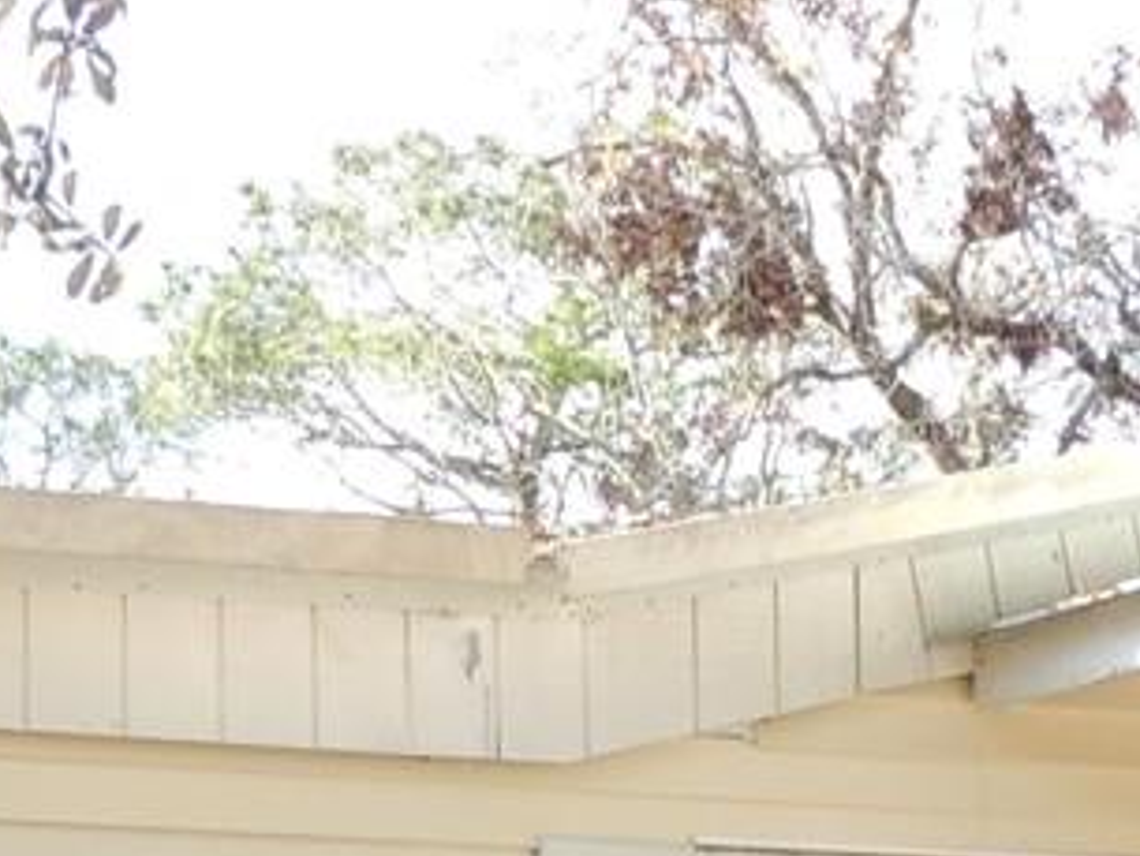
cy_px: 1282
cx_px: 609
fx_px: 4151
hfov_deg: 15.6
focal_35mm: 126
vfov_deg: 11.3
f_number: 3
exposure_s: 1/250
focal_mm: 4.3
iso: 100
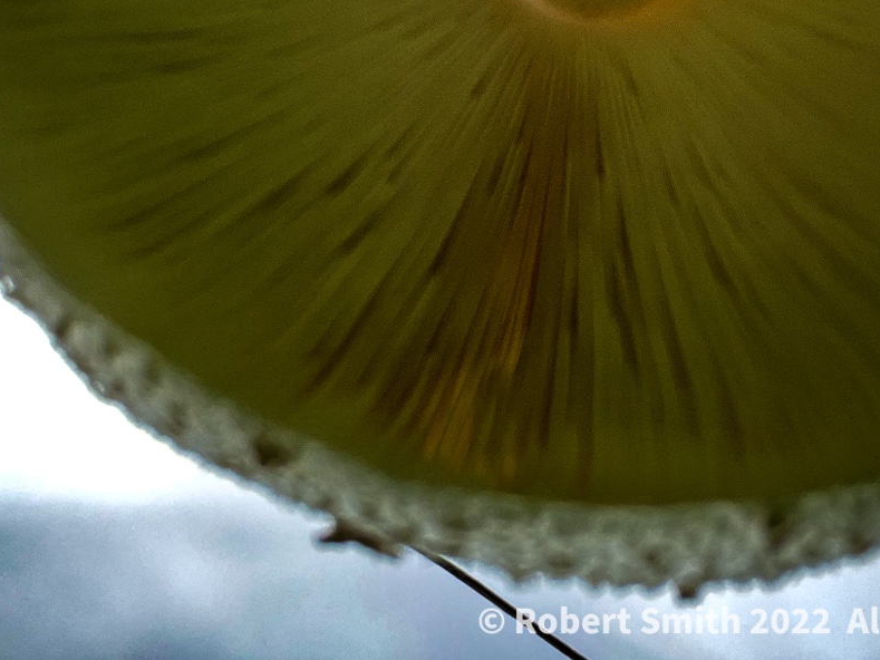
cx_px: 475
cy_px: 124
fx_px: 1449
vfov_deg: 25.2
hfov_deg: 33.8
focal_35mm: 57
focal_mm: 2.71
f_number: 2.2
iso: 32
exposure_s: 1/400
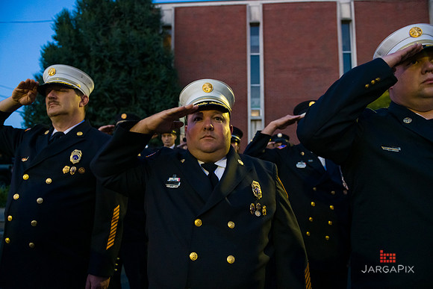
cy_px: 144
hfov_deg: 73.7
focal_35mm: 24
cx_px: 216
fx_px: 289
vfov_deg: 53.2
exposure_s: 1/50
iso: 3200
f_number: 3.2
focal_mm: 24
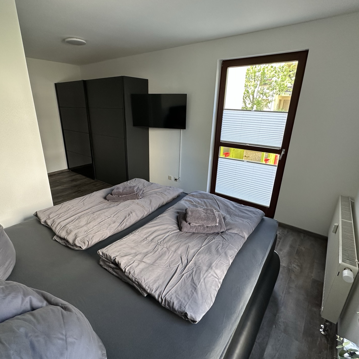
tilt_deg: -20.2
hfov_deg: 80.6
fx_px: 211
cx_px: 165
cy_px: 178
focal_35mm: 18
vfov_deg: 80.7
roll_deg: -1.0
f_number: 2.2
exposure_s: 1/99
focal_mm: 2.22
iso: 160
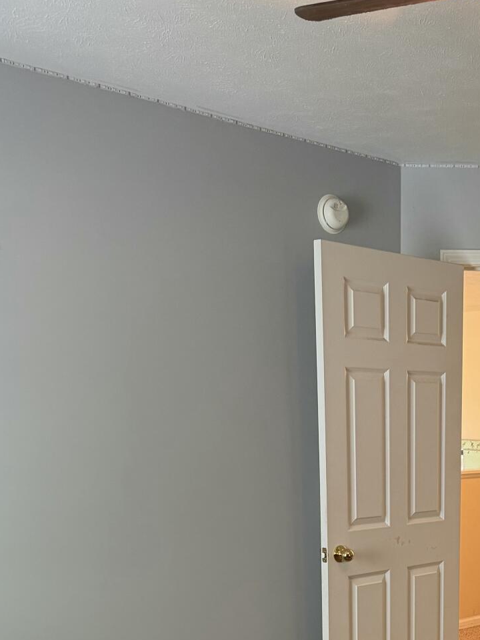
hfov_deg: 27.9
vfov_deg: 35.7
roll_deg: +0.0
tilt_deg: -12.4
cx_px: 445
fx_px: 924
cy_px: 585
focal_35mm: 50
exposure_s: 1/60
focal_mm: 6.76
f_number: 1.78
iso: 250
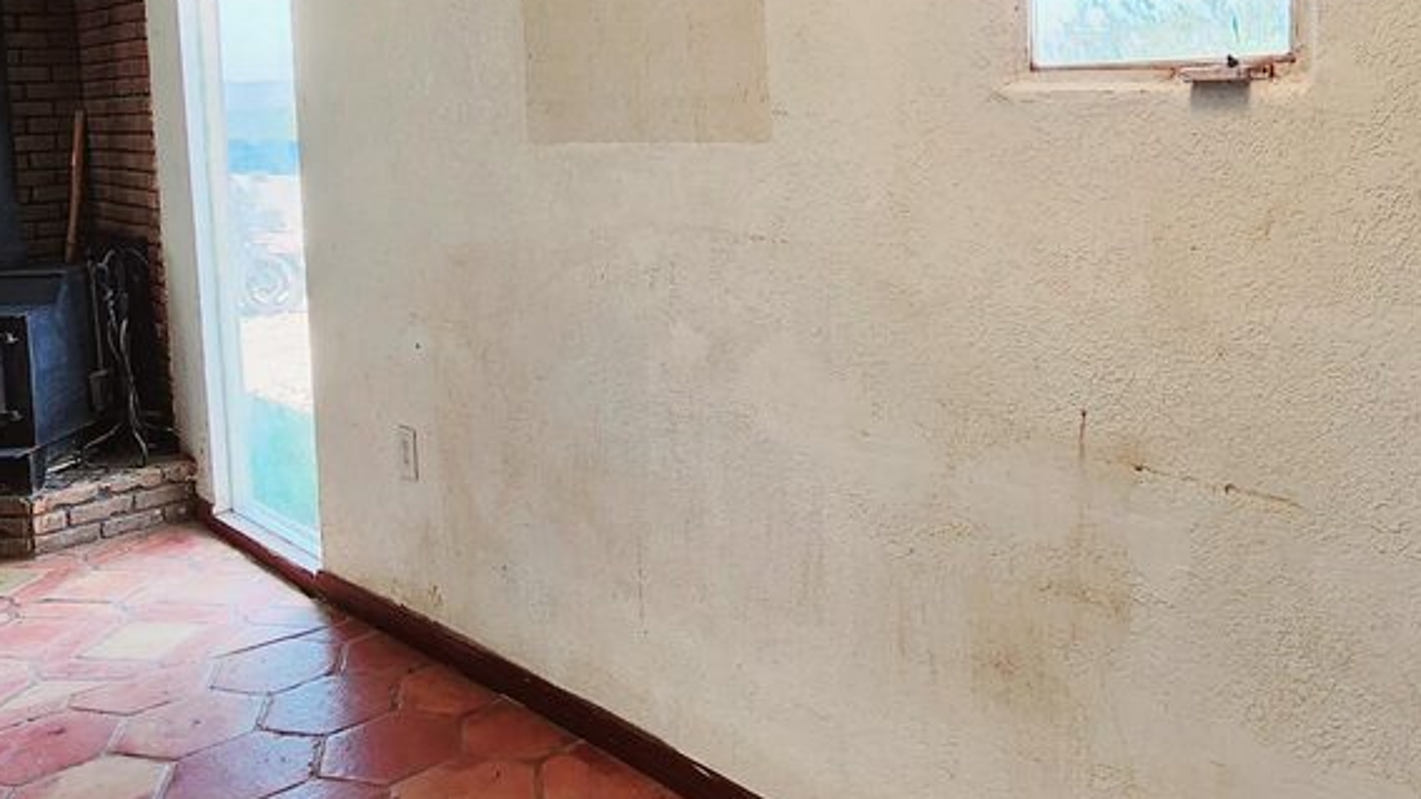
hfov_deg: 64.0
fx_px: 1130
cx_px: 809
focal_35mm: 30
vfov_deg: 38.0
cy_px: 208
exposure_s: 1/120
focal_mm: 2.2
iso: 80
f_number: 2.2
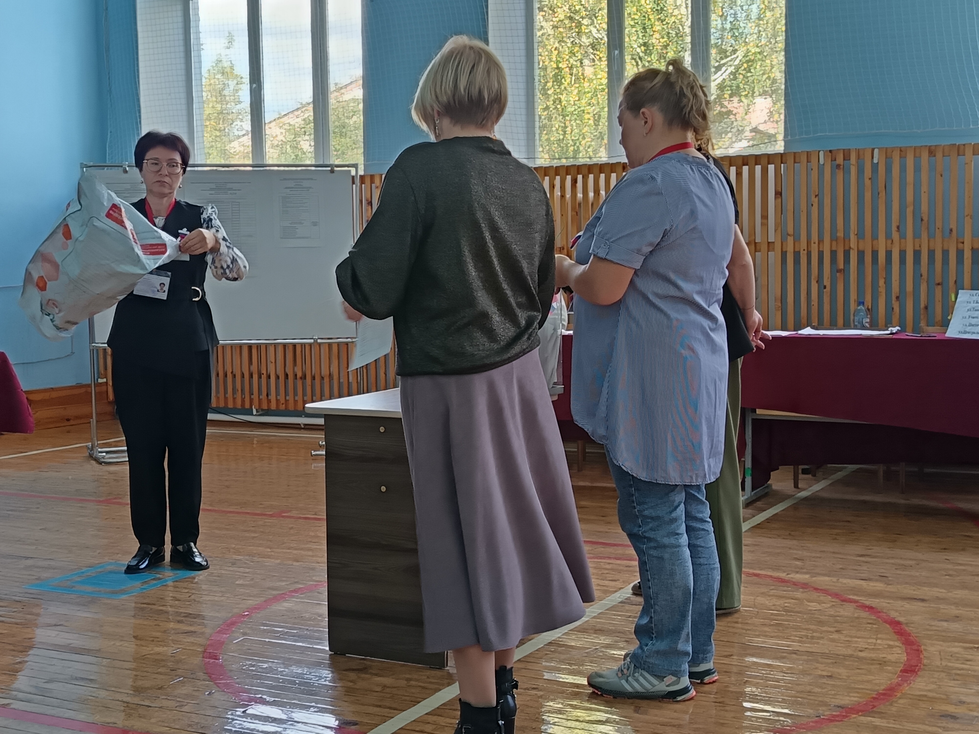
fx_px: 1358
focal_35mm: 48
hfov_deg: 39.7
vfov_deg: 30.3
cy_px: 367
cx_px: 490
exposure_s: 1/50
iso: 657
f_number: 1.75
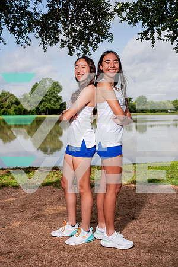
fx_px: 356
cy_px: 134
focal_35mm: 48
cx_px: 89
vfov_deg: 41.1
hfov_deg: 28.1
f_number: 5.6
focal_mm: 48
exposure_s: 1/640
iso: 100
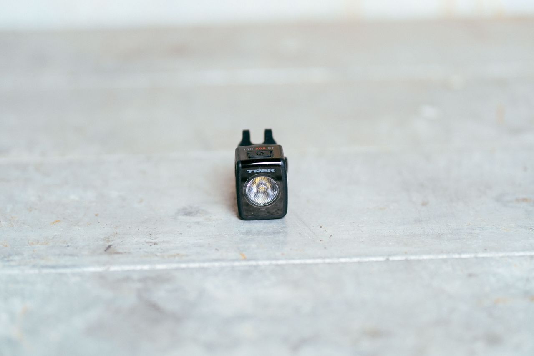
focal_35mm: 85
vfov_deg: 16.1
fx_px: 1261
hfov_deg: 23.9
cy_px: 178
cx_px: 267
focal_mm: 85
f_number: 2.5
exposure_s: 1/125
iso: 400
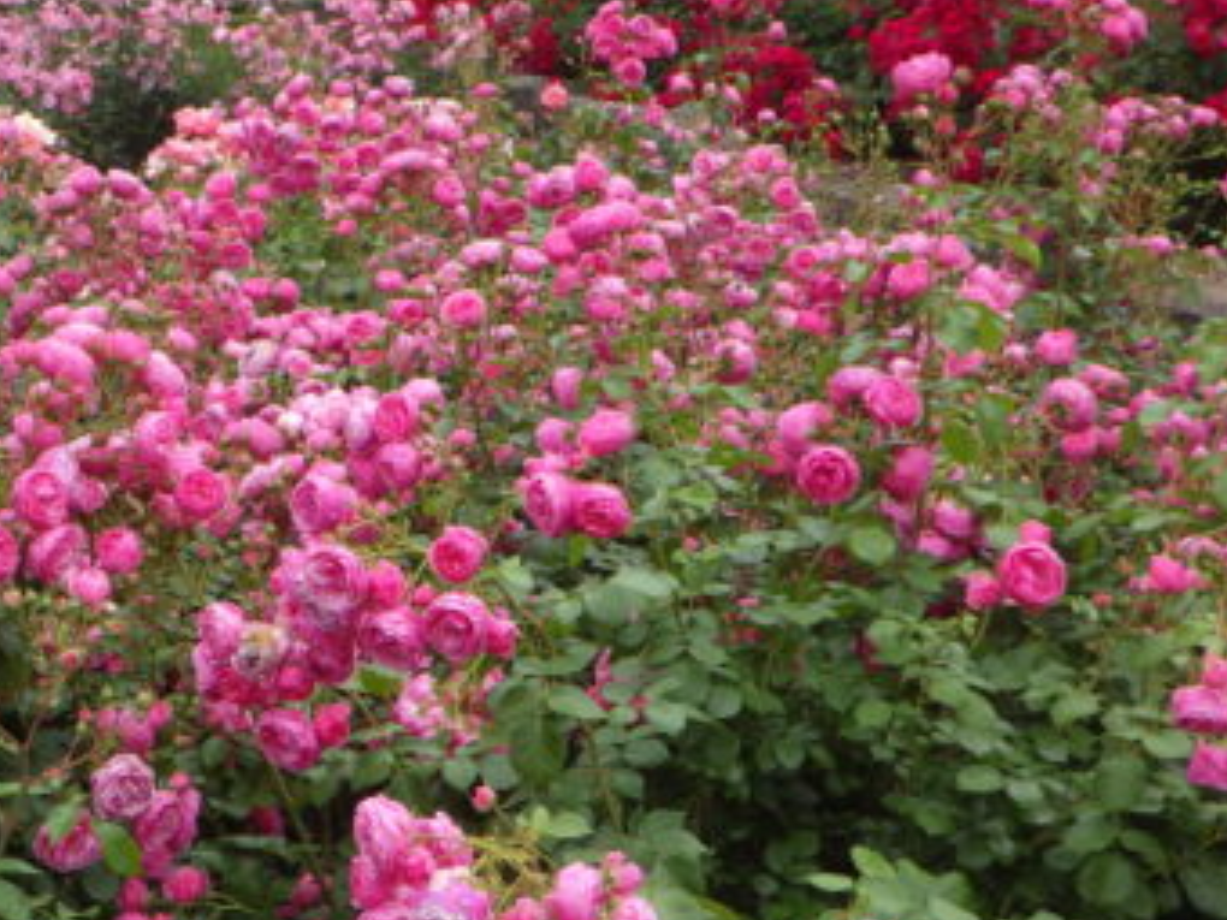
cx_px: 45
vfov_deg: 20.7
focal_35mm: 71
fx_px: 2517
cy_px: 373
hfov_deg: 26.2
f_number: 4.6
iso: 125
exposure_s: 1/320
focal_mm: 6.1
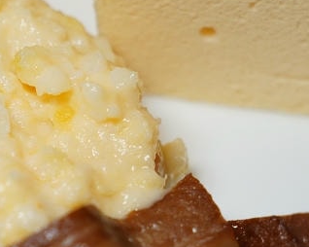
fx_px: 2431
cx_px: -33
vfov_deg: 5.8
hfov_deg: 7.2
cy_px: 87
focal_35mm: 266
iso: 125
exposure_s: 1/80
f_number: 4
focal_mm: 75
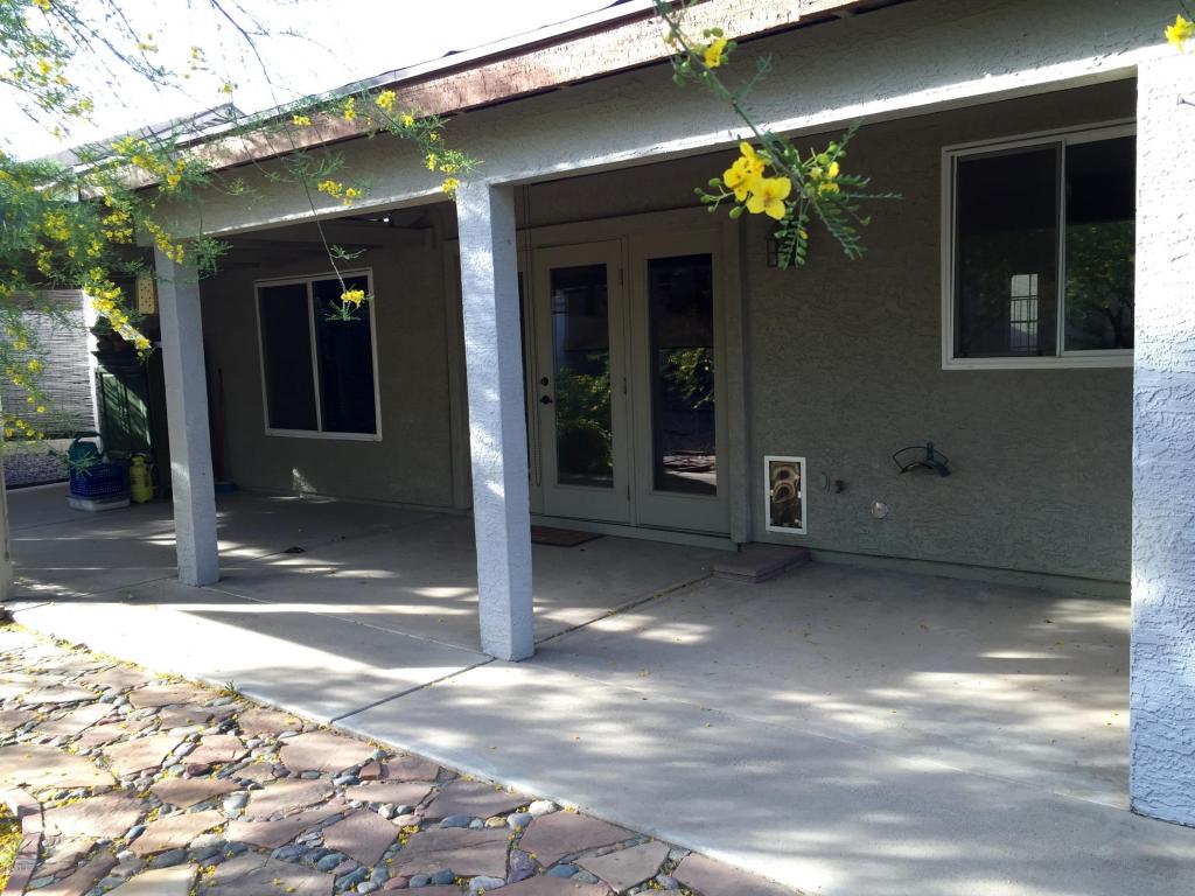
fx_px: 1001
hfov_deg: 61.7
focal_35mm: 29
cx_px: 598
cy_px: 448
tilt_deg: -6.1
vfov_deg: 48.2
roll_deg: +2.5
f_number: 2.2
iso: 32
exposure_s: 1/120
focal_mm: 4.15
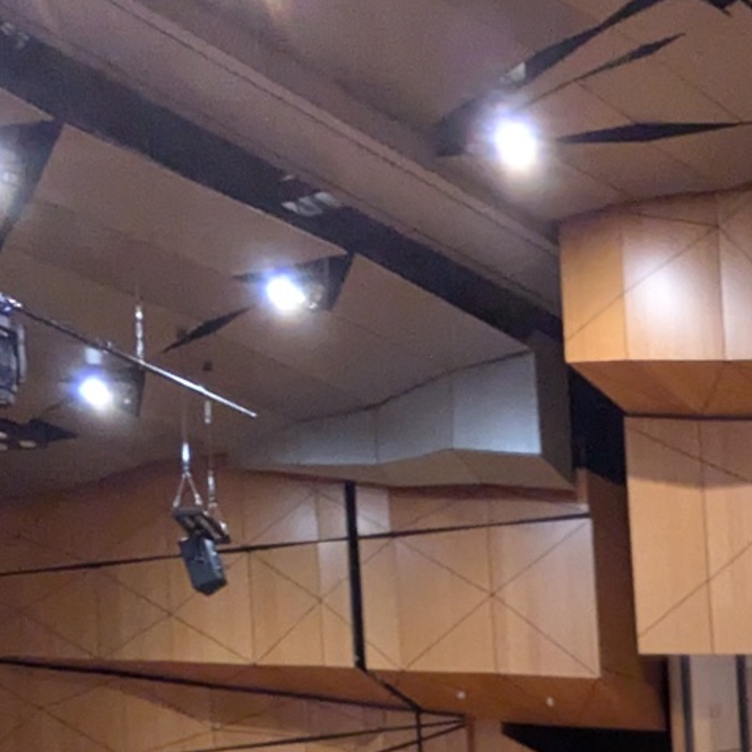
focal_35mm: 73
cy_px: 1215
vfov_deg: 19.6
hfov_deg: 22.1
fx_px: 1794
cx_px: 875
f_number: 2
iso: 599
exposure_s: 1/100
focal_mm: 2.51
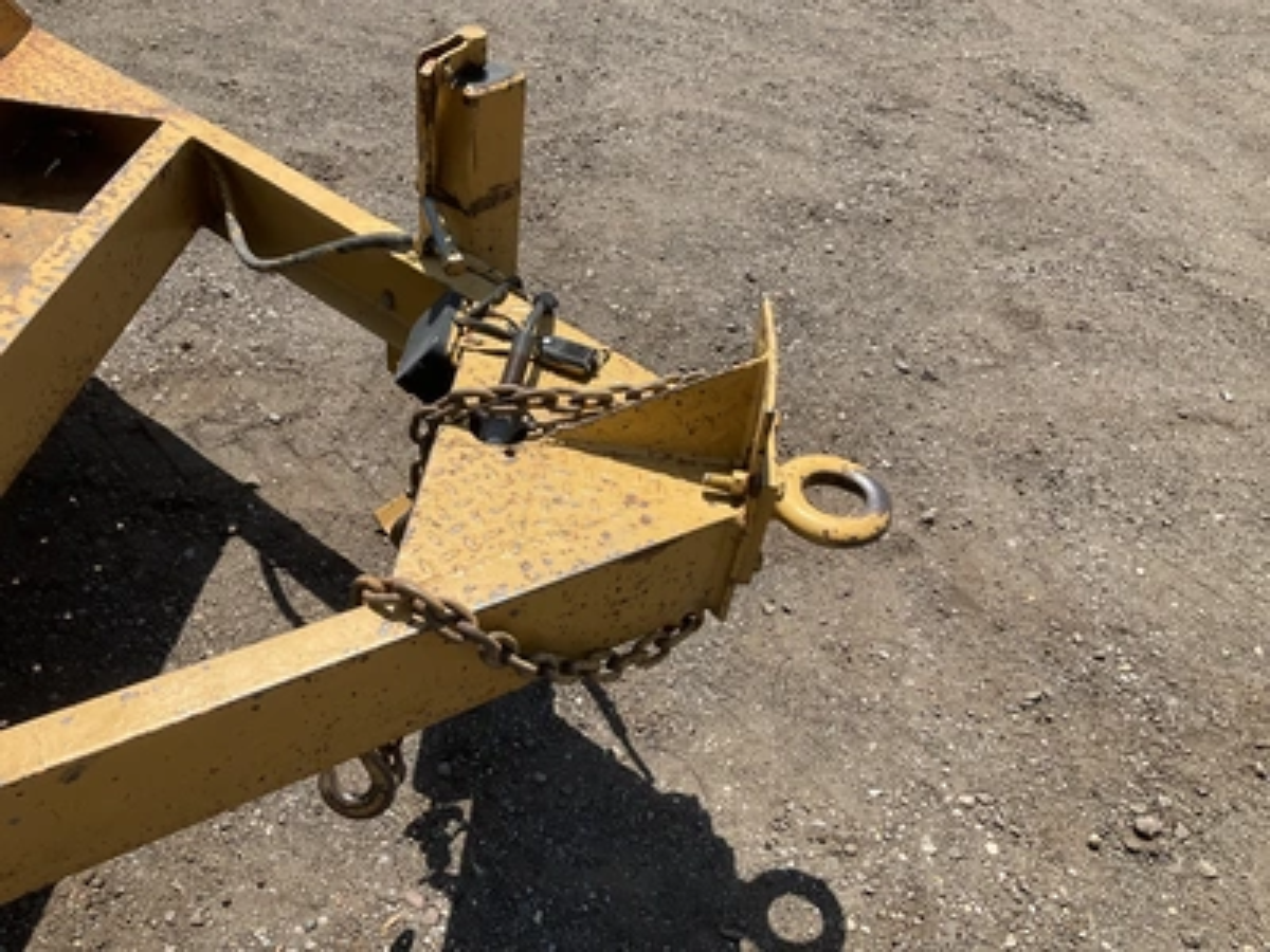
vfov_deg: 48.2
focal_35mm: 29
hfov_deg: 61.7
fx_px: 1064
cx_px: 635
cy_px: 476
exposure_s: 1/1490
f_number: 1.8
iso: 25
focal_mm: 3
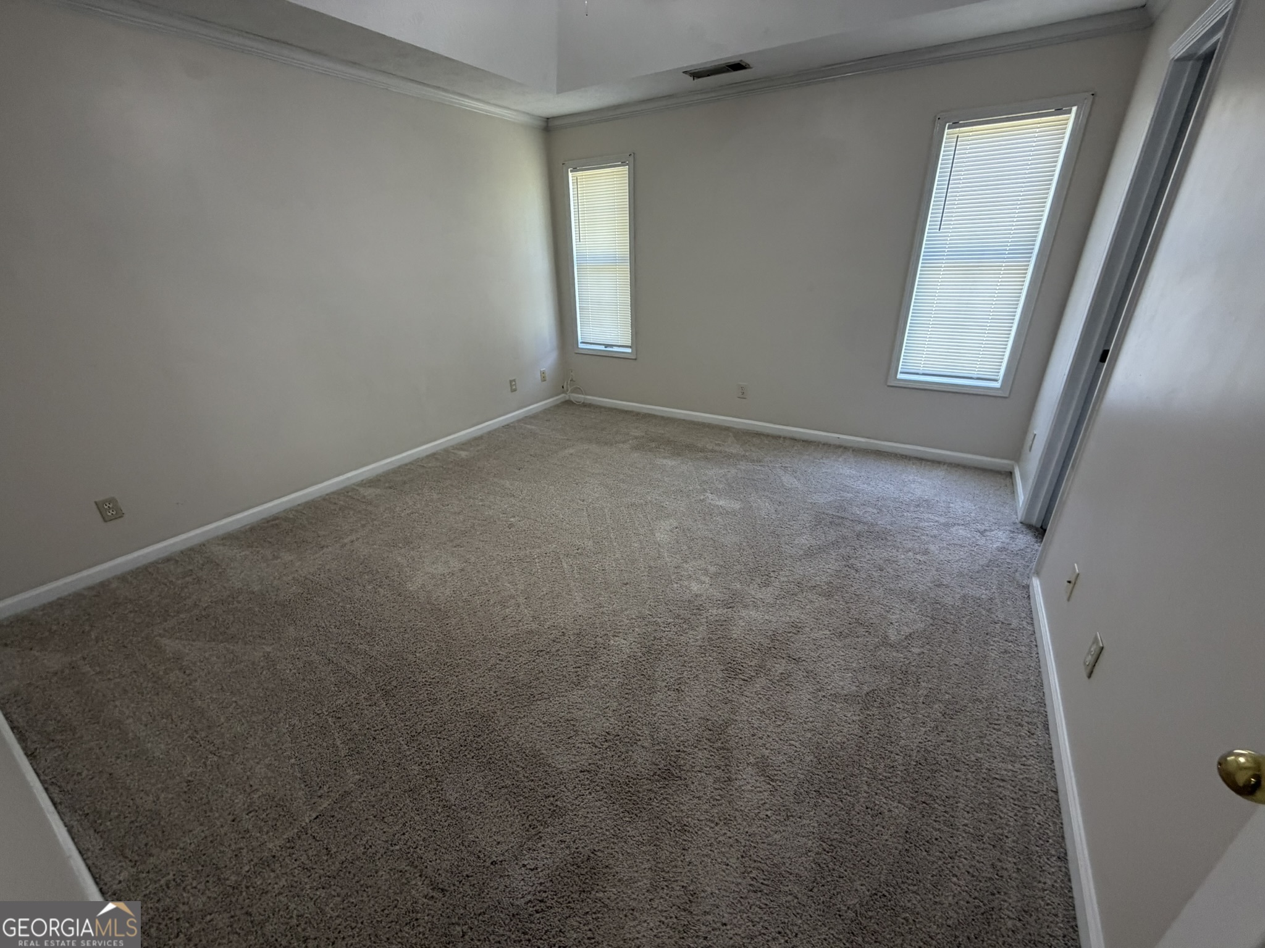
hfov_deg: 102.1
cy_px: 474
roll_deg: +2.0
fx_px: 512
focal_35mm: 14
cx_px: 632
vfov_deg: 85.7
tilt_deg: -24.1
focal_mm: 2.22
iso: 250
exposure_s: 1/60
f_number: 2.2
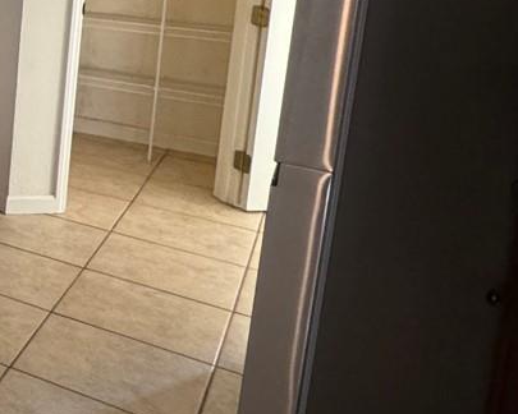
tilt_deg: -8.6
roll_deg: -0.1
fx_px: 828
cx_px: -420
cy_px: -19
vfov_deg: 26.3
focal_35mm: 54
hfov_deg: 21.7
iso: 400
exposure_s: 1/60
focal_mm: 2.22
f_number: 2.2
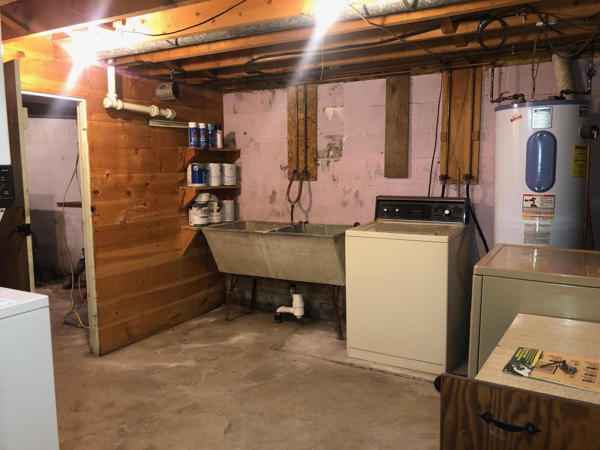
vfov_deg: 49.7
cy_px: 225
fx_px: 485
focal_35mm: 28
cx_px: 300
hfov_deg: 63.4
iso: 100
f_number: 1.8
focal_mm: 3.99
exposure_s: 1/11
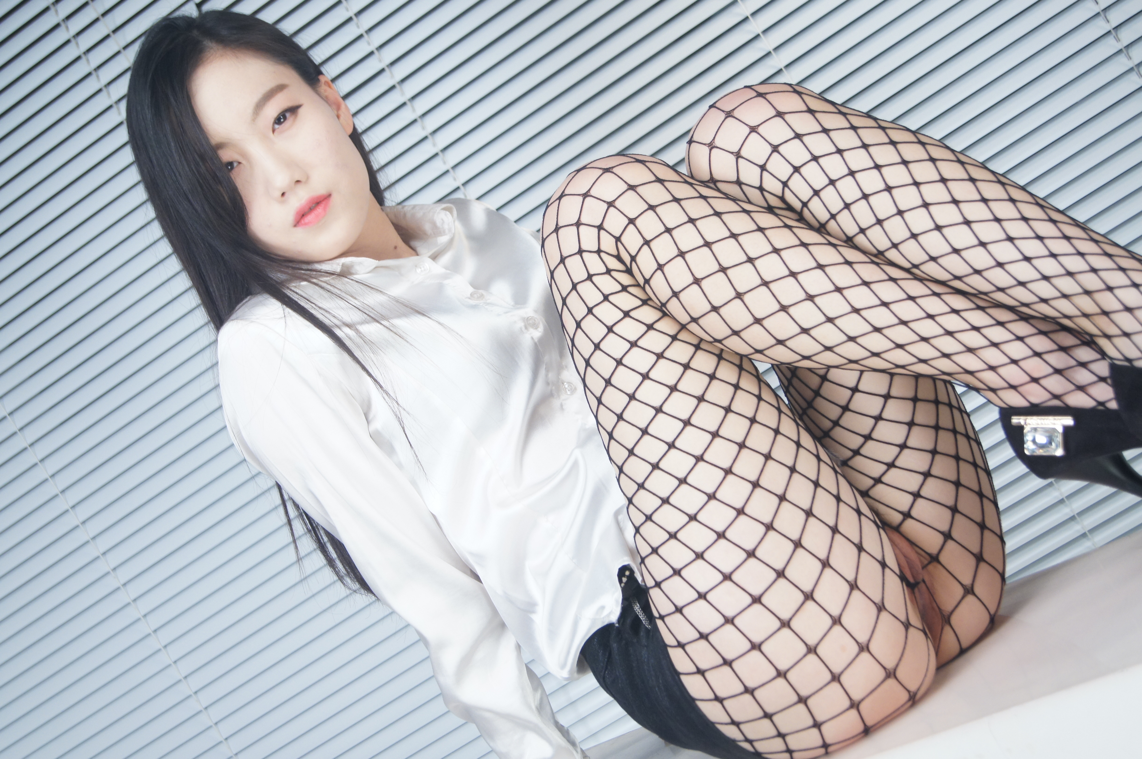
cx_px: 571
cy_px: 380
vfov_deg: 20.1
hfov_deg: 29.9
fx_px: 2139
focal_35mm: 68
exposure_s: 1/160
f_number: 5.6
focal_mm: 45
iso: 800
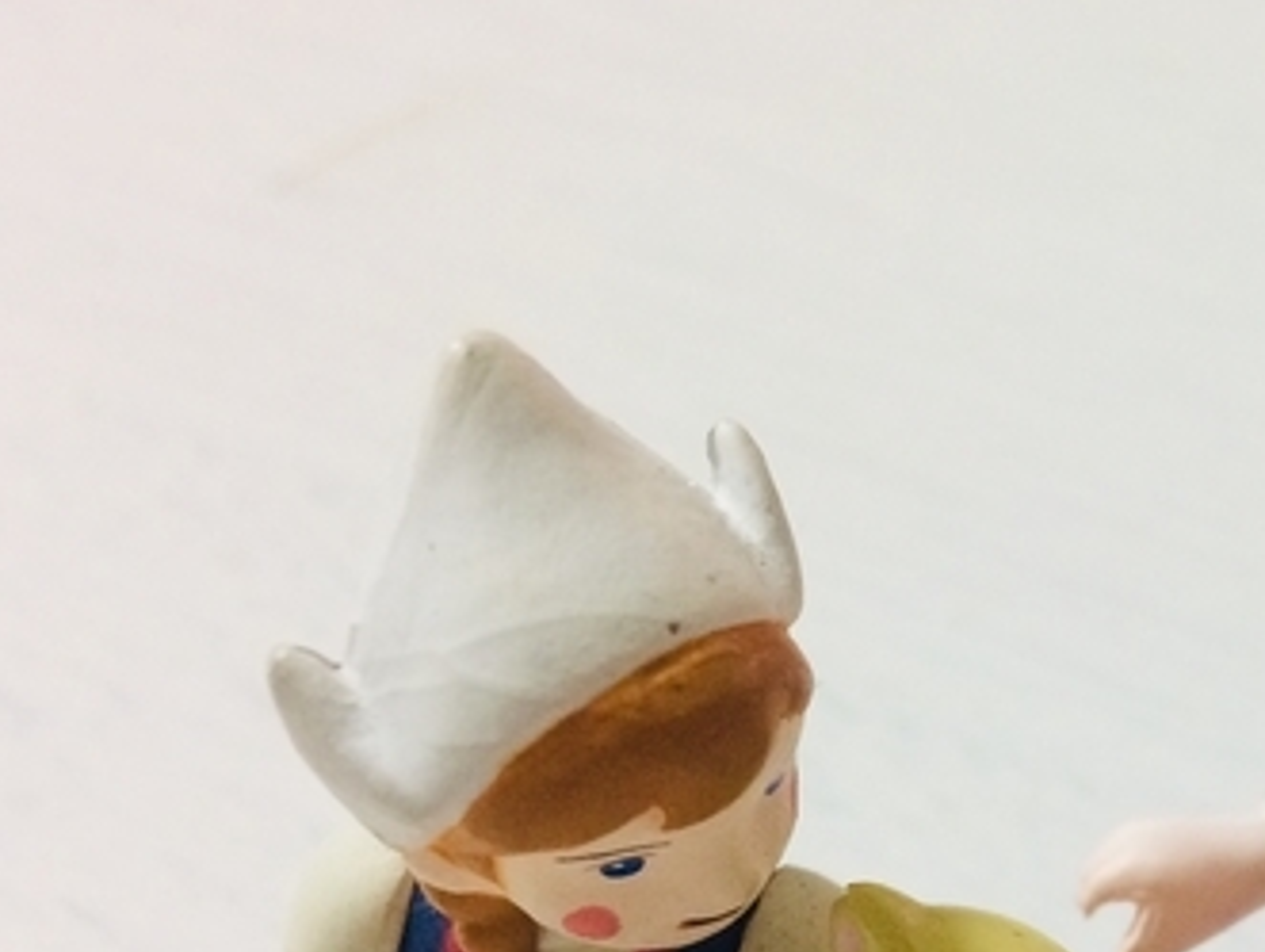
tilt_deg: -40.7
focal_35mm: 70
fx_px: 2561
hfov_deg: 26.1
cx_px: 1307
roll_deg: -5.2
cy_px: 990
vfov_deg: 20.3
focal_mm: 4.15
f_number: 2.2
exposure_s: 1/33
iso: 200
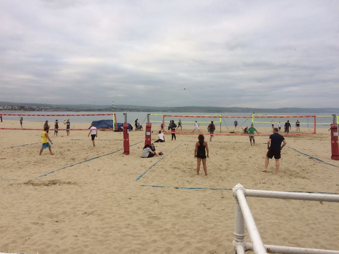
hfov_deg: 61.7
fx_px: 284
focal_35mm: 29
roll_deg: -0.9
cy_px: 127
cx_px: 170
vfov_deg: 48.2
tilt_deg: -4.5
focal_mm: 4.15
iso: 32
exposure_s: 1/283
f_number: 2.2
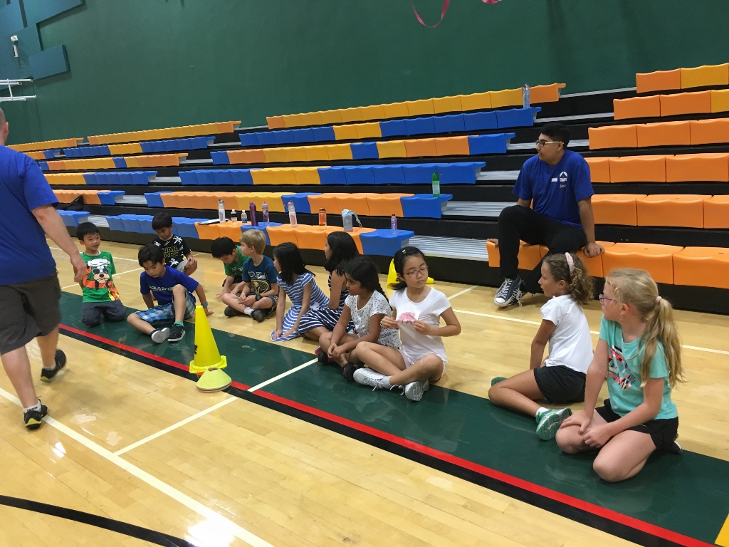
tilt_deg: -13.7
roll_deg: +4.9
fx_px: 611
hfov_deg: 61.7
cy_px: 274
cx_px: 364
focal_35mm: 29
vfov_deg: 48.2
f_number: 2.2
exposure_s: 1/33
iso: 125
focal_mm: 4.15
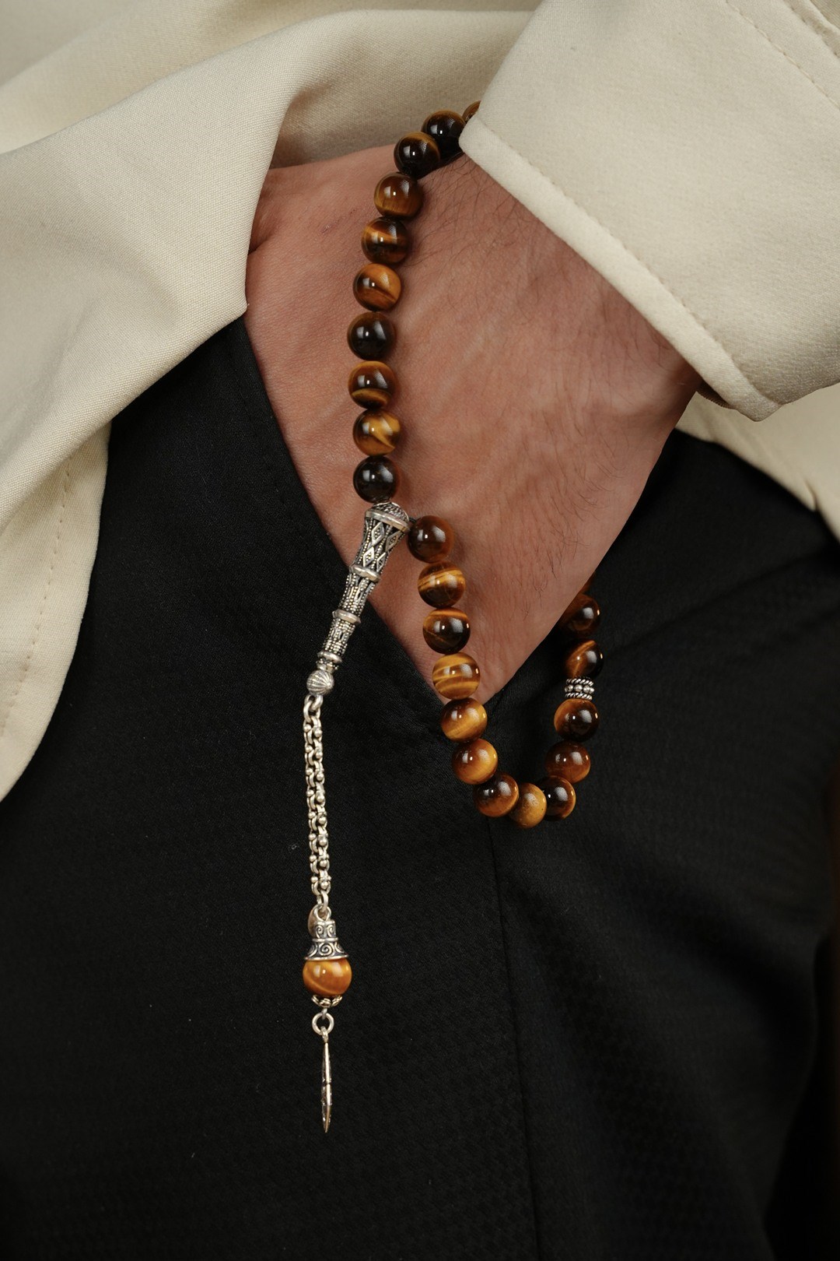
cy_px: 630
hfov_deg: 19.5
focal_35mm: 70
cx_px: 420
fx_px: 2450
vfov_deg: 28.8
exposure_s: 1/160
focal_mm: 70
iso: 640
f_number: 8
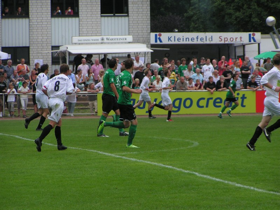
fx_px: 1909
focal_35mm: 236
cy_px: 105
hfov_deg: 8.4
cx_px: 140
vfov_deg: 6.3
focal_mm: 36.1
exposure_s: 1/640
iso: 50
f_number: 3.5
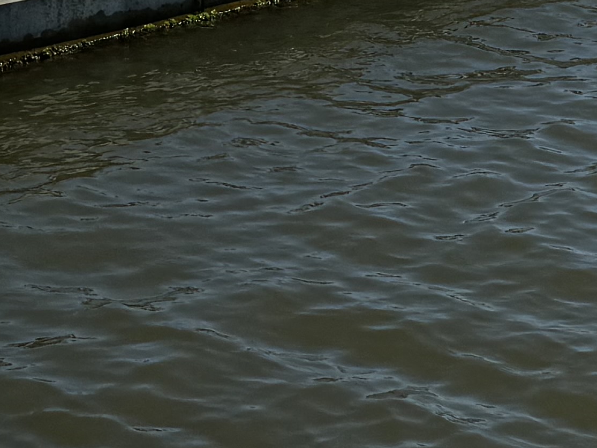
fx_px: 2121
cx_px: 664
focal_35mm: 123
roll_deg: -1.5
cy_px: -170
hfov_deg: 15.6
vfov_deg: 11.7
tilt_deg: -8.5
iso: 80
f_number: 1.78
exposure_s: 1/7937
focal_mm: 6.76
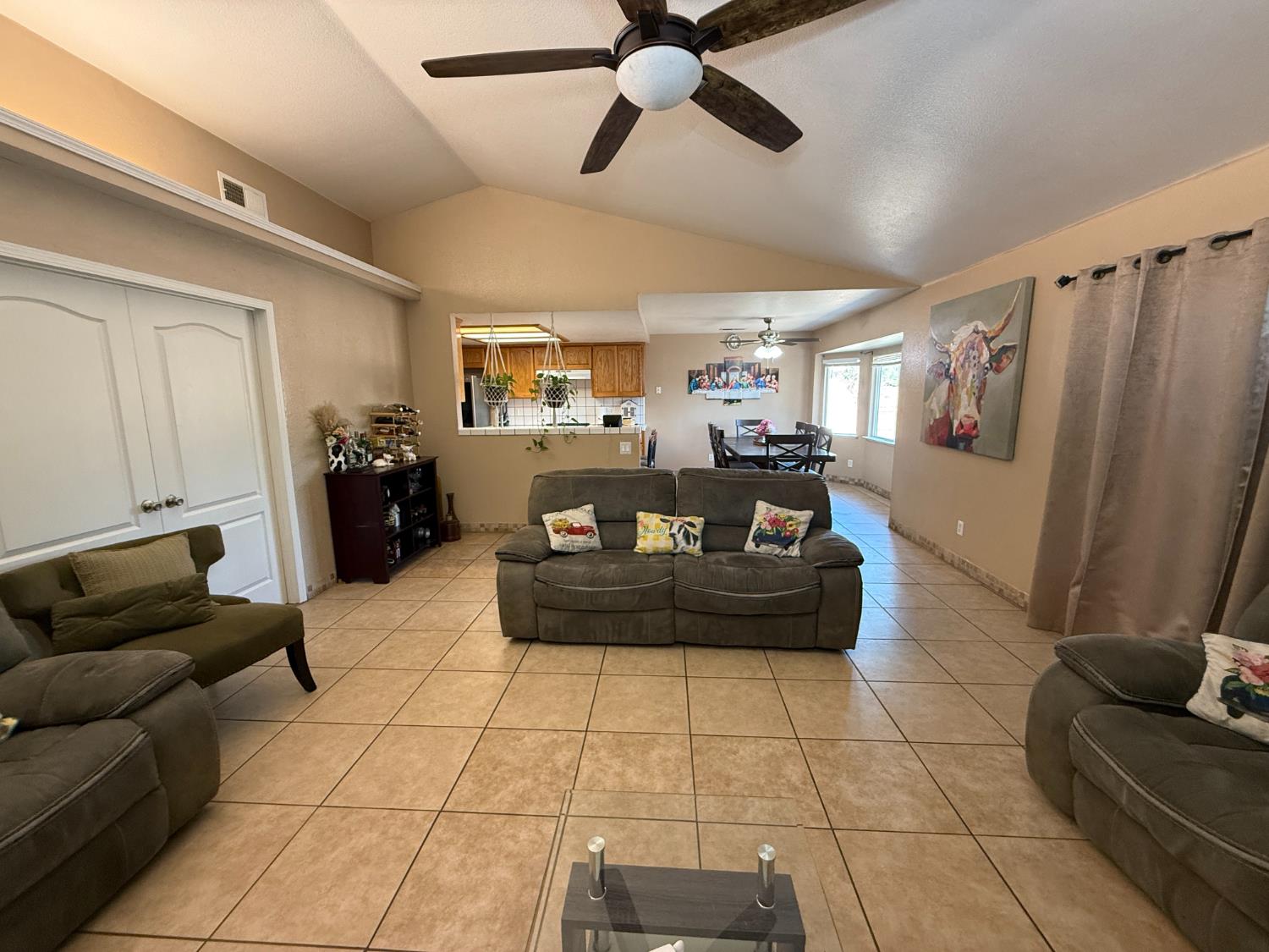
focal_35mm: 14
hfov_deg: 102.1
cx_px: 634
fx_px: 513
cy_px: 476
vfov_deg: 85.7
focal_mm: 2.22
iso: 250
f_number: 2.2
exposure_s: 1/60
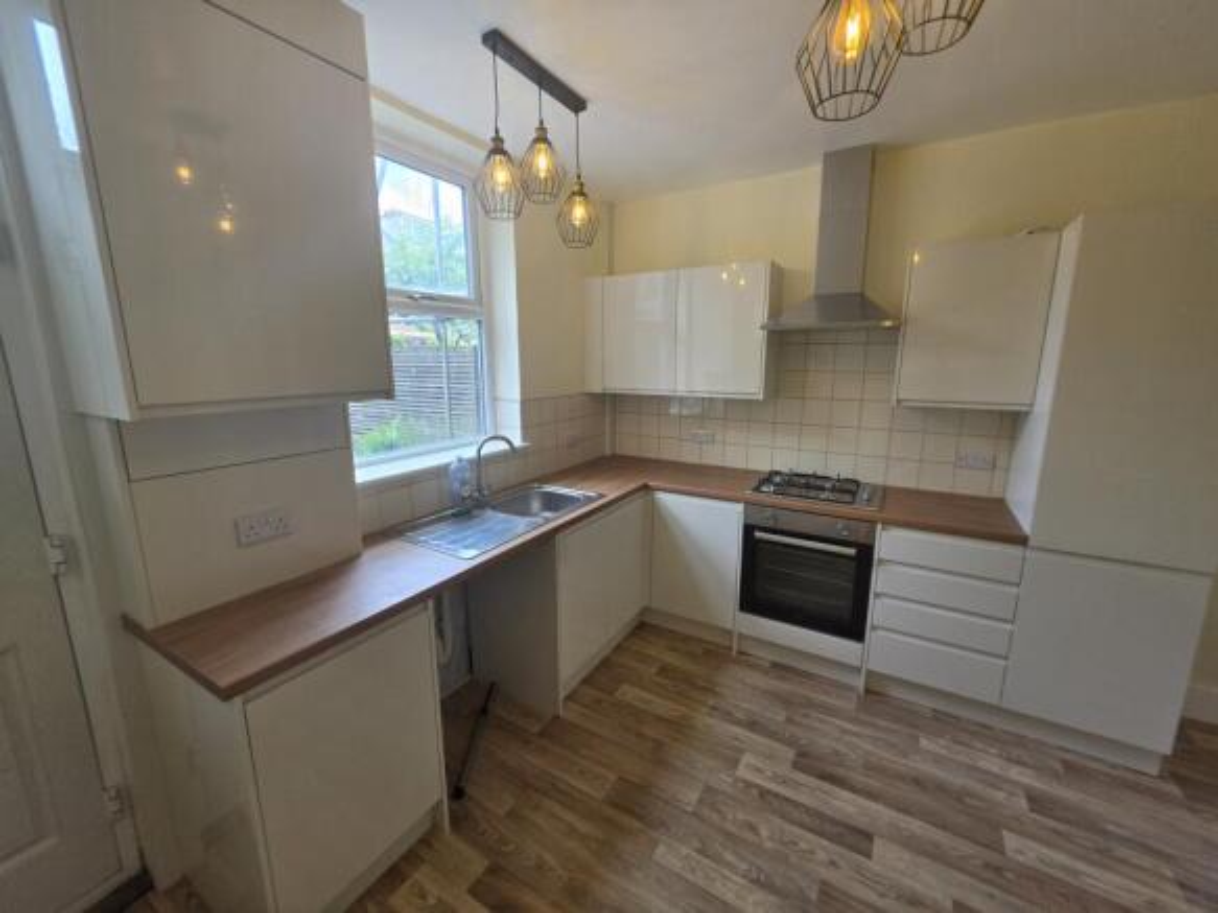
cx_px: 609
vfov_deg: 89.9
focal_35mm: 13
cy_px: 456
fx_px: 457
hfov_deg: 106.2
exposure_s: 1/100
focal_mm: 2.2
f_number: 1.9
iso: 50
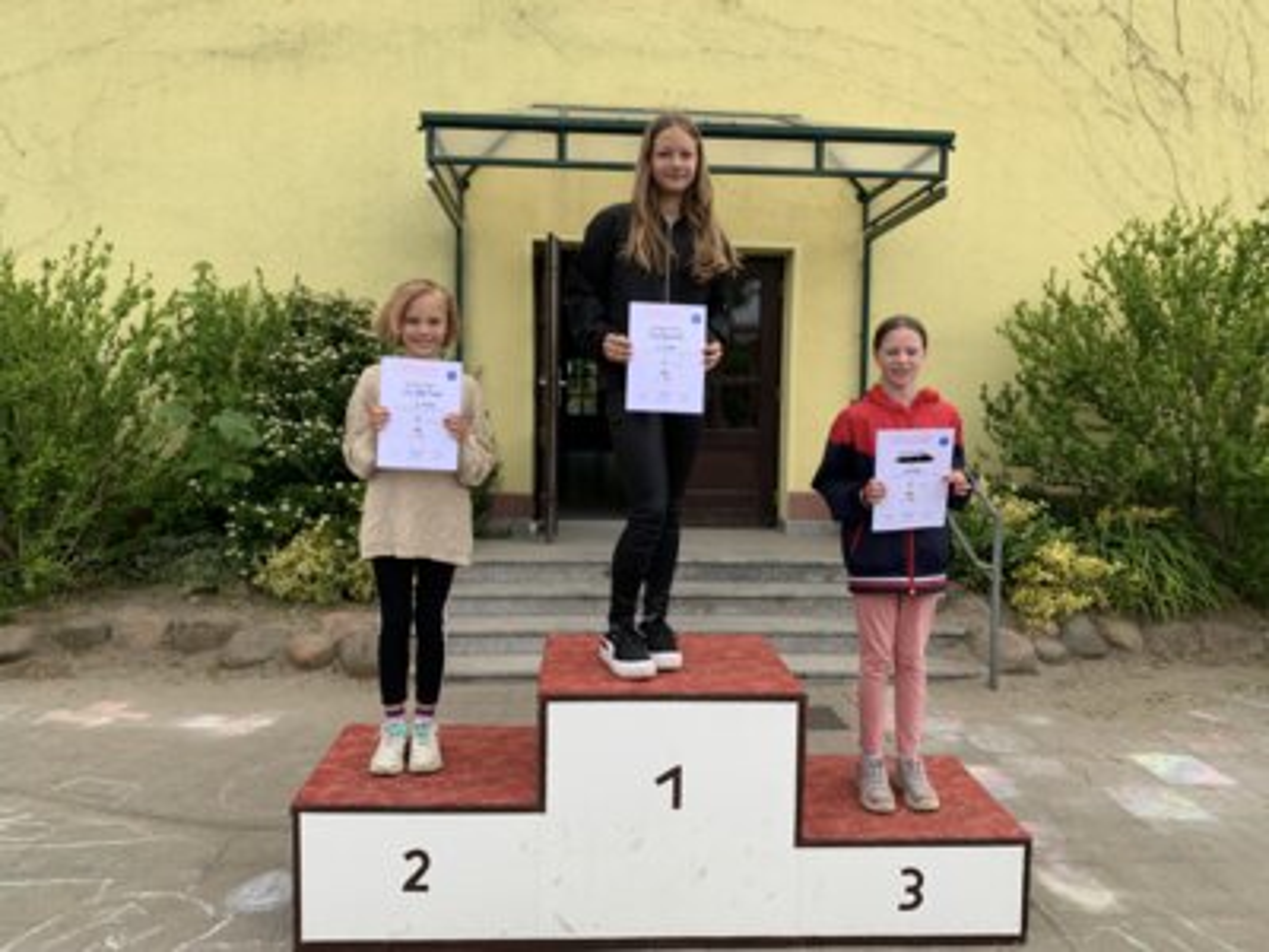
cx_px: 634
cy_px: 476
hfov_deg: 67.3
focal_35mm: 26
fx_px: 953
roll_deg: -0.5
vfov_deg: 53.1
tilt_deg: -2.5
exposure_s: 1/1011
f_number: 1.8
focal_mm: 4.25
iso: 25
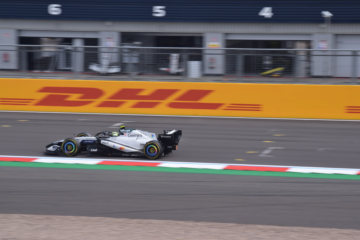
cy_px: 120
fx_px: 1650
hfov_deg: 12.5
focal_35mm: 165
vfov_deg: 8.3
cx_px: 180
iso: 400
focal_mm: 110
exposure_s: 1/320
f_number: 11
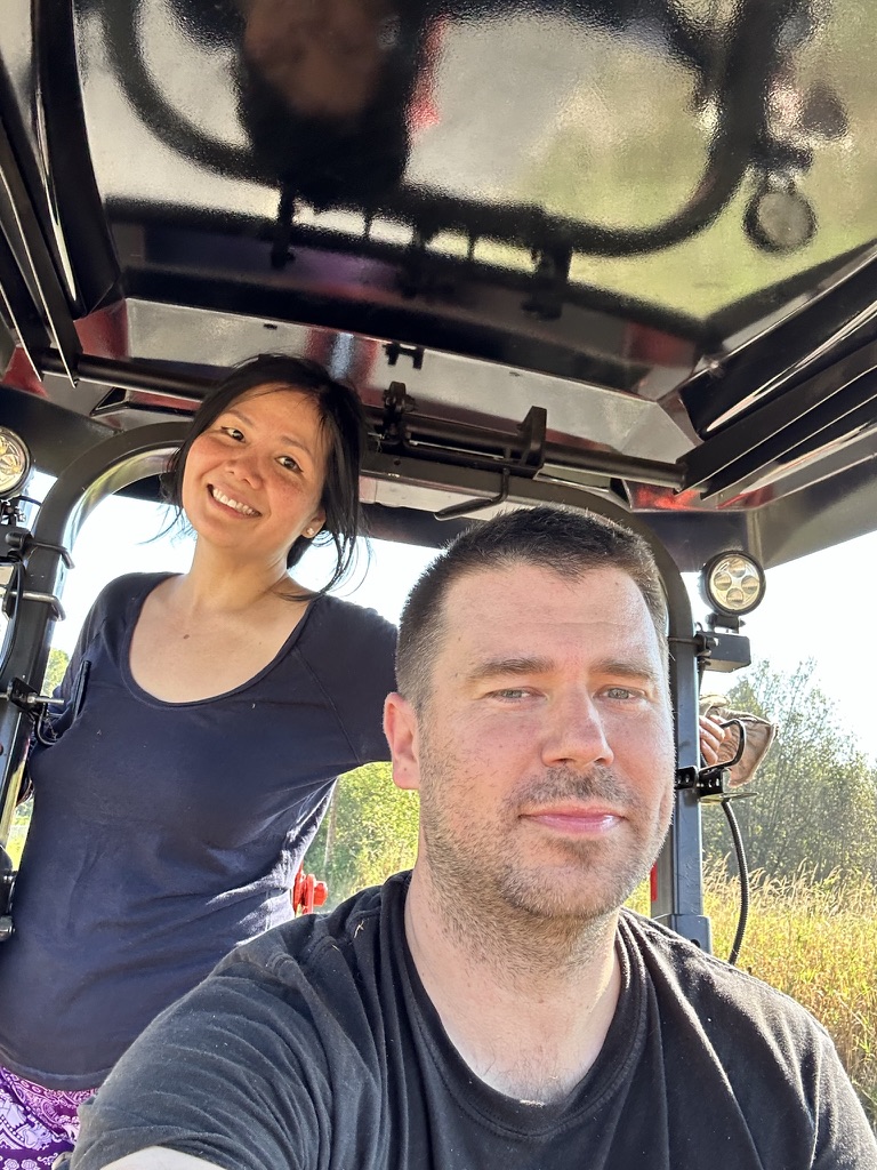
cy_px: 585
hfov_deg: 46.8
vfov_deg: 60.0
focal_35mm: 30
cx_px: 438
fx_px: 1013
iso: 20
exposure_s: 1/140
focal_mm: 2.69
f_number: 1.9
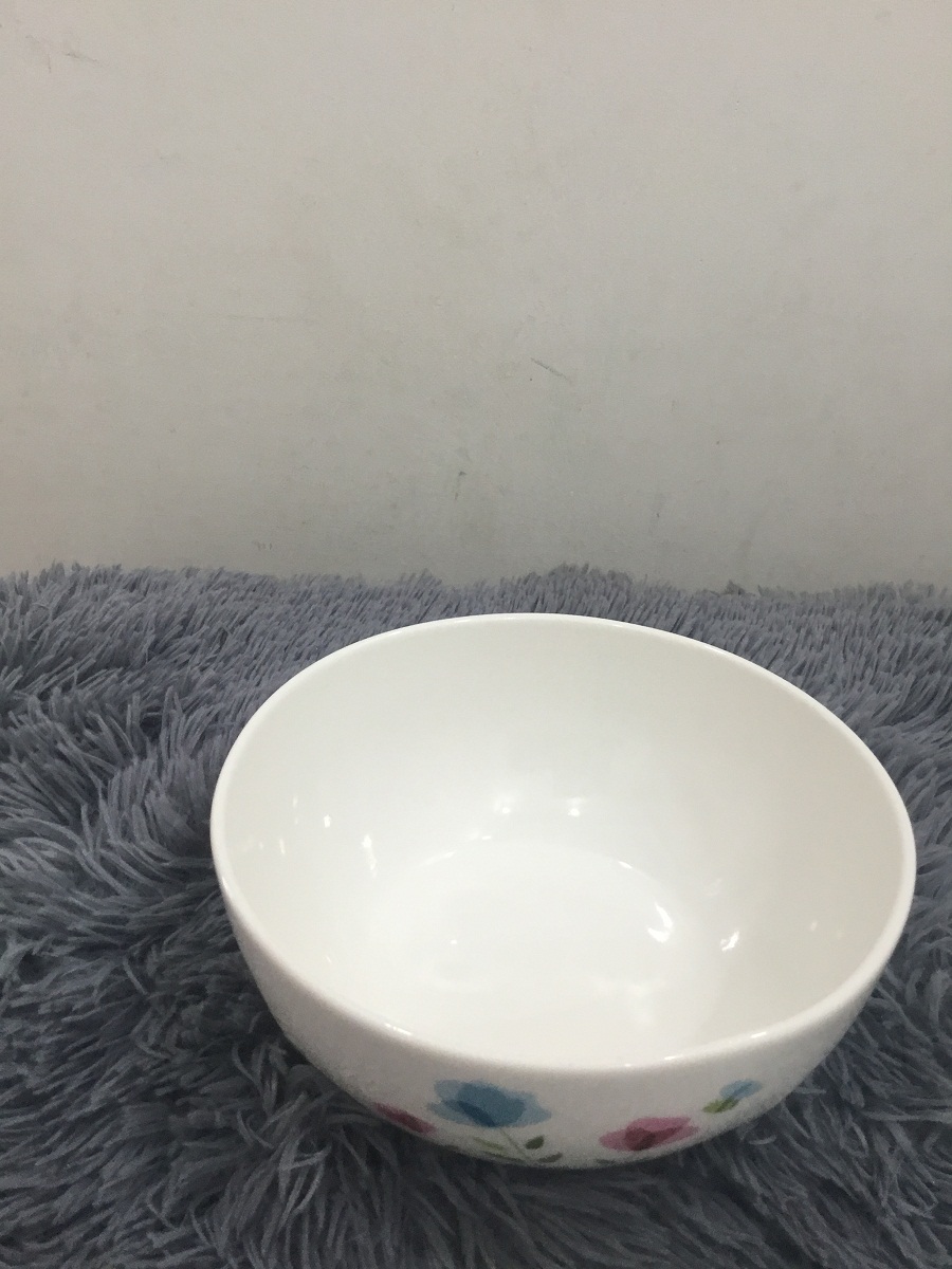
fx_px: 1137
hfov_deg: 45.4
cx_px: 476
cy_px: 634
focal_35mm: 31
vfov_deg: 58.4
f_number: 2.4
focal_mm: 3.3
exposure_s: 1/33
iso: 50
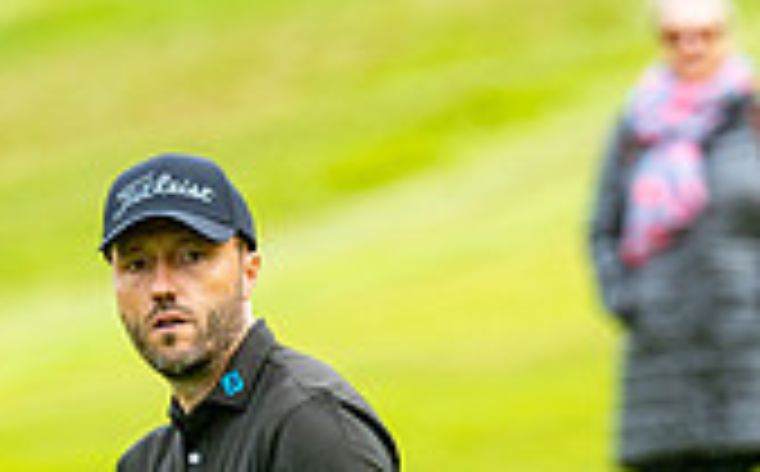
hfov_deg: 1.7
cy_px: 957
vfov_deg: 1.1
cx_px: 391
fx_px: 25289
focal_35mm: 1223
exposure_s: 1/640
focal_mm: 300
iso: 500
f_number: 4
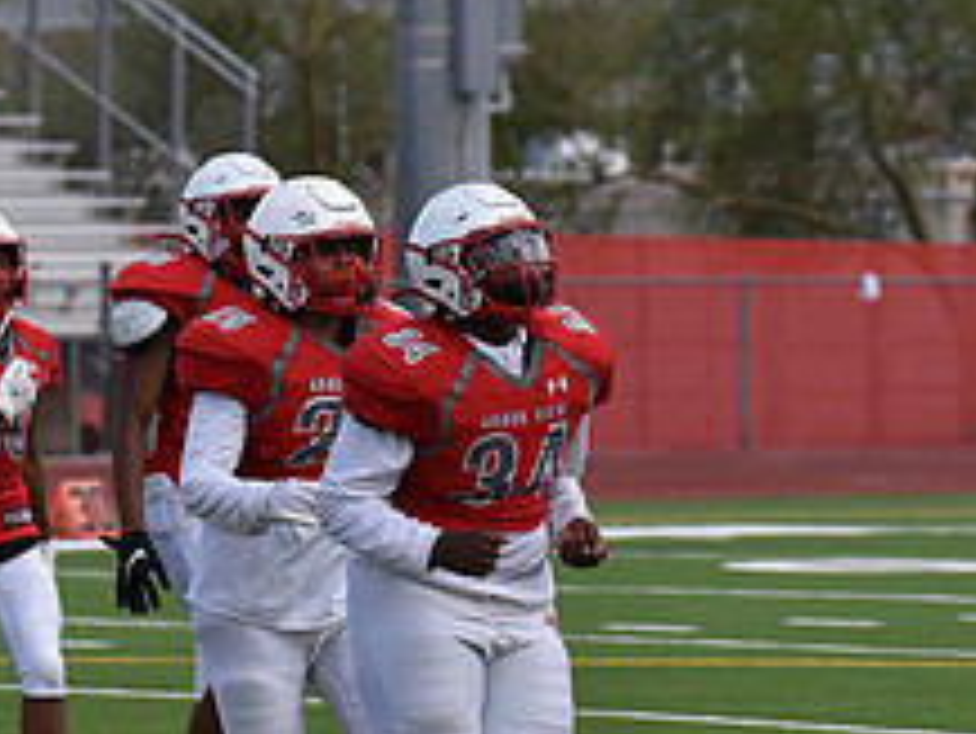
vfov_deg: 3.9
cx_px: 499
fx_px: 10861
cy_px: 421
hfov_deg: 5.1
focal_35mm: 385
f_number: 5.6
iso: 800
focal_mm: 150
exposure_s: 1/4000
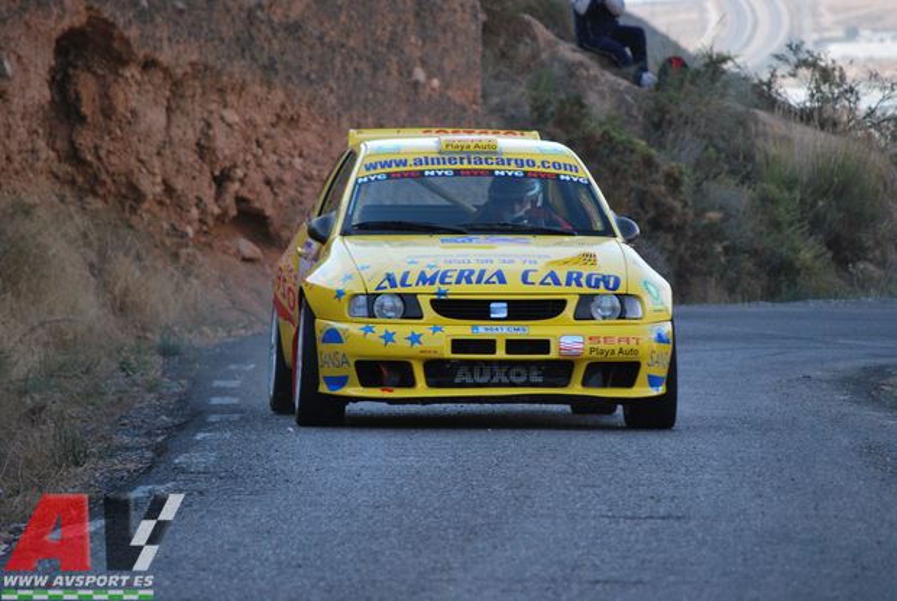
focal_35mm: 300
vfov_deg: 4.6
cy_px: 300
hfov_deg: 6.9
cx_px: 448
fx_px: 7484
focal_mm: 200
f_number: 5.6
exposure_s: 1/500
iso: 500
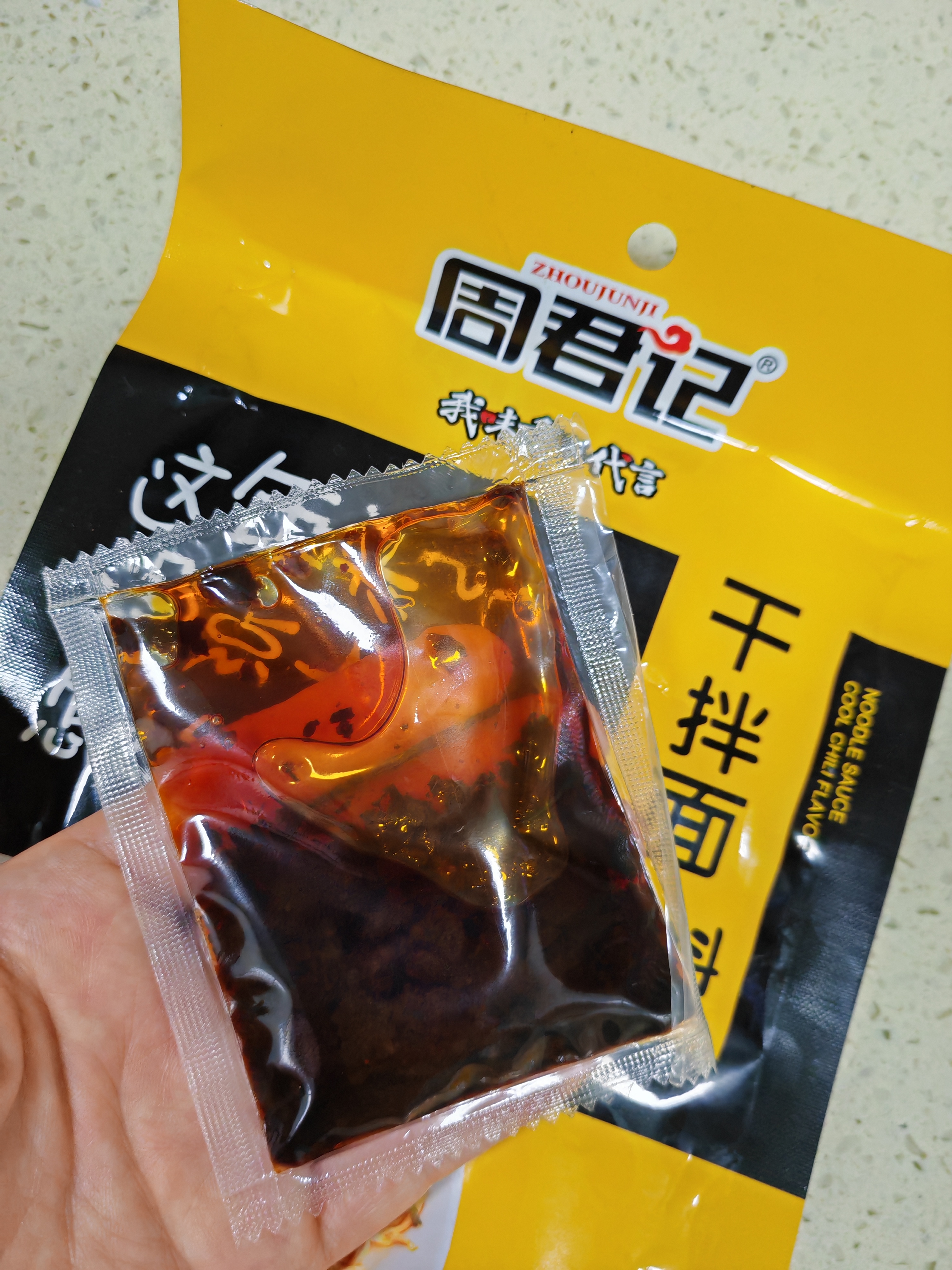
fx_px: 990
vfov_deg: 65.3
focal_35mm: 27
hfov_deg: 51.4
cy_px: 635
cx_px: 476
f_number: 1.95
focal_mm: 5.52
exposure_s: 1/50
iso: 640
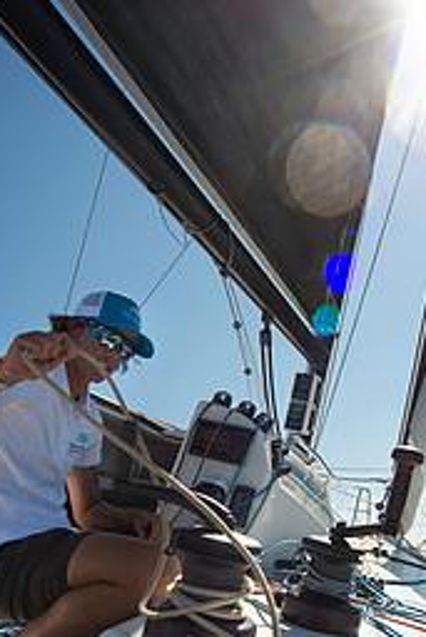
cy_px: 462
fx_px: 603
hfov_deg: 38.6
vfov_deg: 53.7
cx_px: 272
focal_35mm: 34
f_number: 5.6
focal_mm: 15
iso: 200
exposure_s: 1/1600
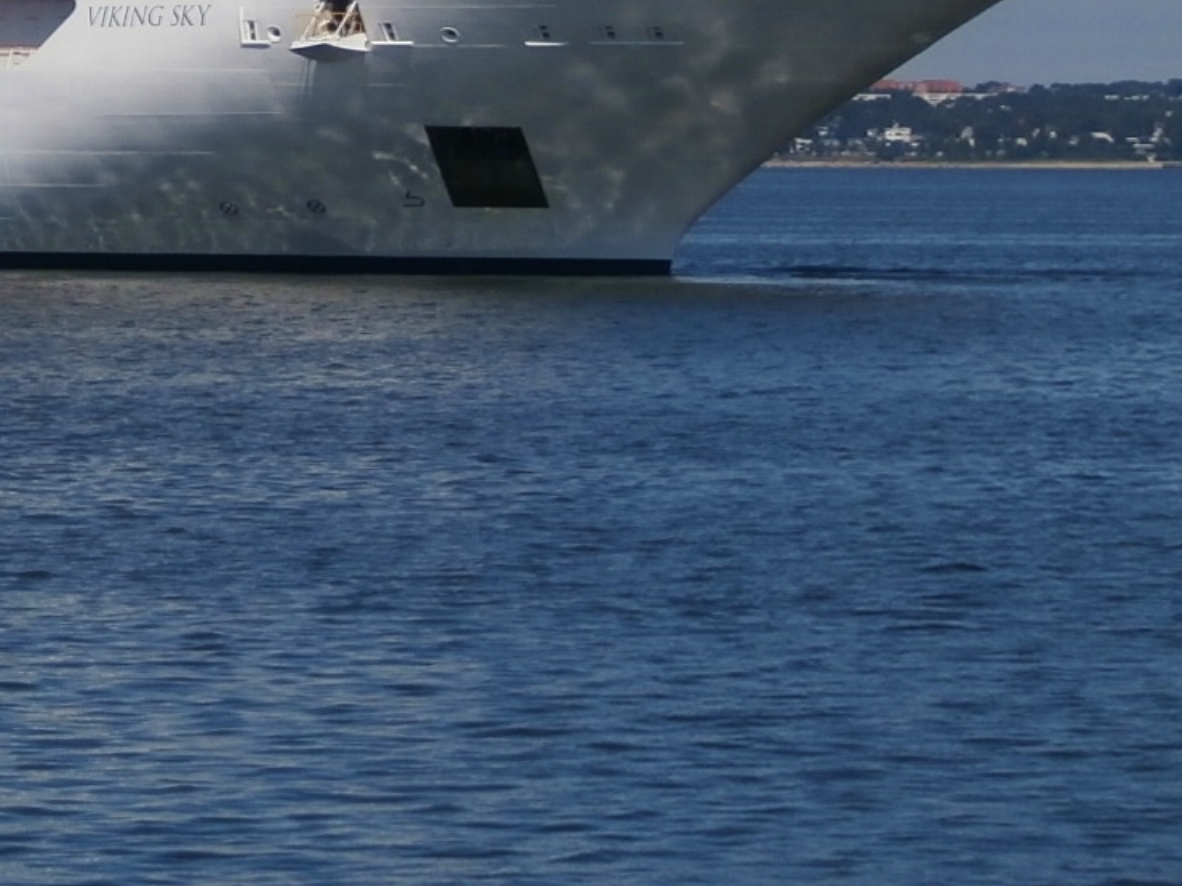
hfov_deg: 6.4
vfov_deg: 4.9
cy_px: -96
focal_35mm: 305
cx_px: -443
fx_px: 10413
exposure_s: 1/1250
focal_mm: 19.54
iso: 100
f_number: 5.4
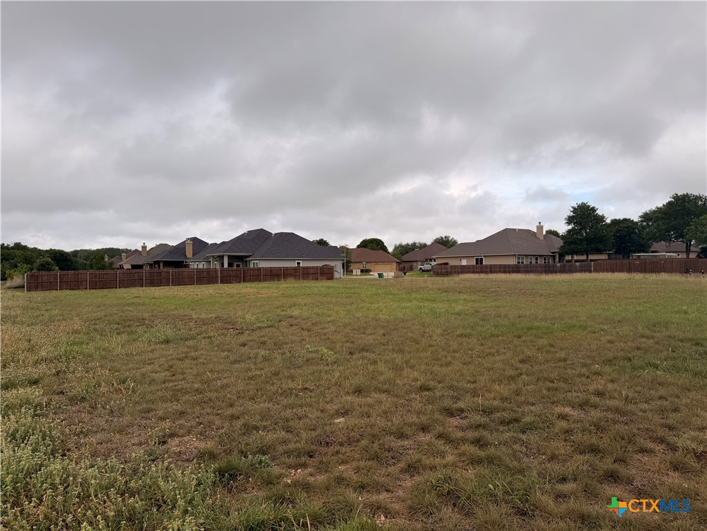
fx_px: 490
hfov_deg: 71.6
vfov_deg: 56.8
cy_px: 266
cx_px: 354
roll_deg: +0.5
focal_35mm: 24
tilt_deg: -0.1
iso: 80
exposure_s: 1/4673
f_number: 1.78
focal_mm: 6.76
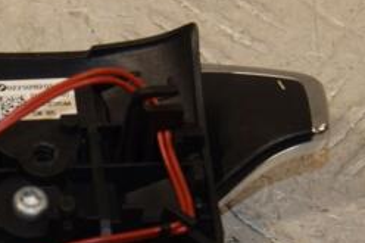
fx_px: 2573
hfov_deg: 8.1
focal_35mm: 254
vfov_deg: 5.4
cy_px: 227
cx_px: 57
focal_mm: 70
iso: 800
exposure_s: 1/200
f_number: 8
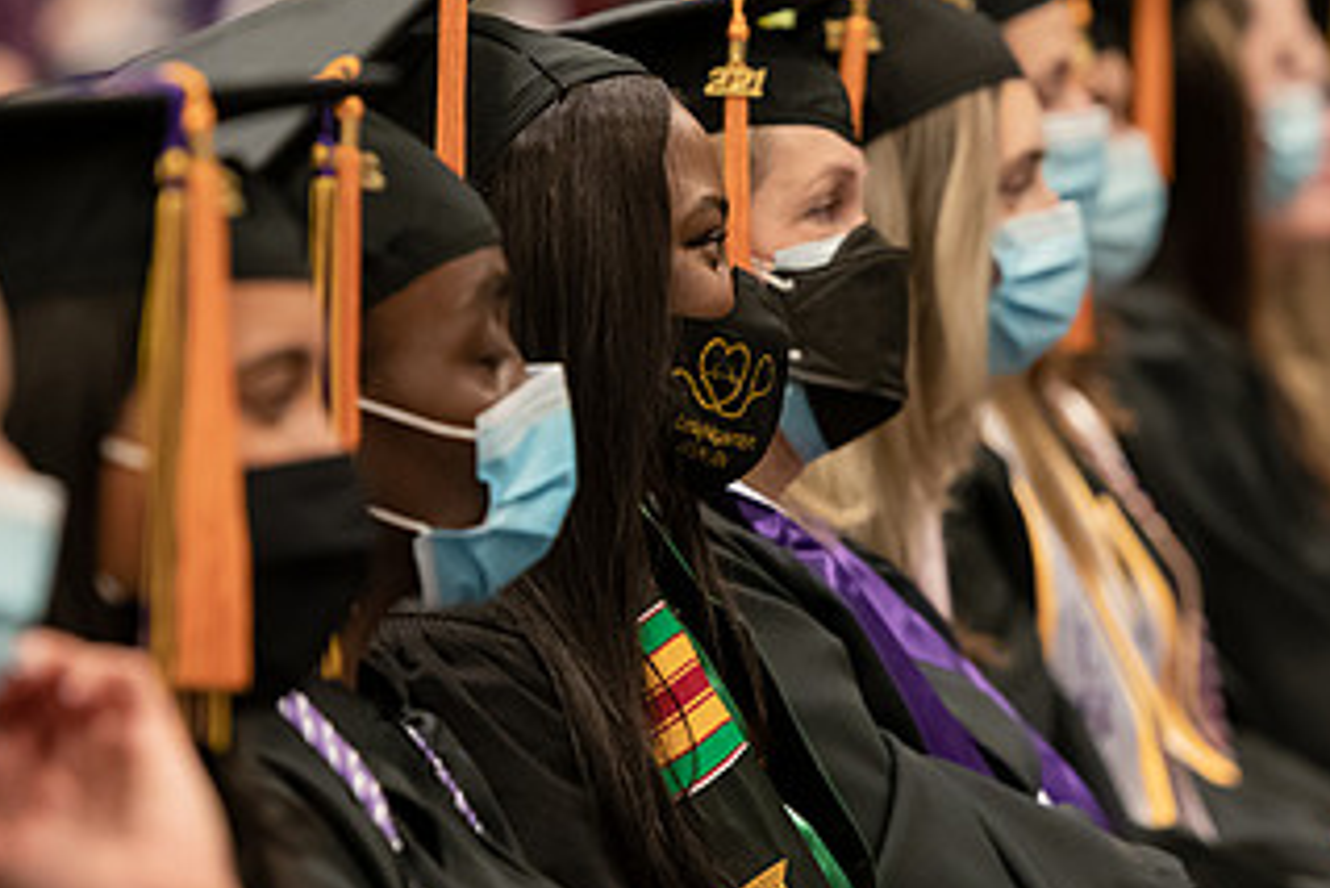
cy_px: 381
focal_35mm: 309
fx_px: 11420
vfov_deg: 4.5
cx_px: 750
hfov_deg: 6.7
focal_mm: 170
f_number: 3.5
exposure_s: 1/200
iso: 2500
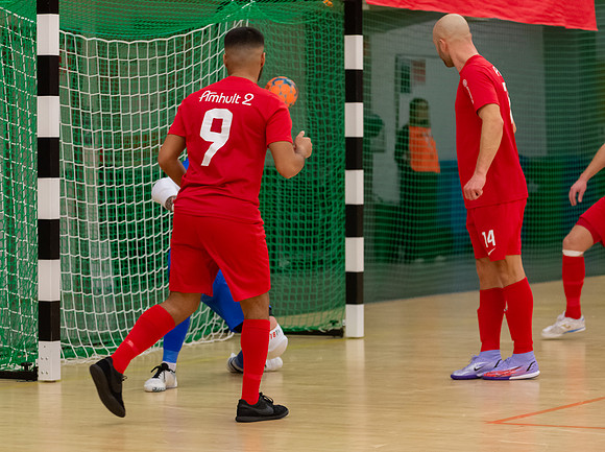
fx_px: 2393
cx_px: 252
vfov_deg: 10.8
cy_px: 236
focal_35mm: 137
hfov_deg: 14.4
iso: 4500
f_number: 4.8
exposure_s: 1/640
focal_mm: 122
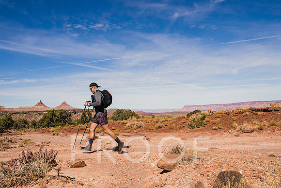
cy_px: 94
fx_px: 267
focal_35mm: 34
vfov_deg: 38.7
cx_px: 146
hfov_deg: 55.5
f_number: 4.5
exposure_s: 1/1250
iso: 160
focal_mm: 32
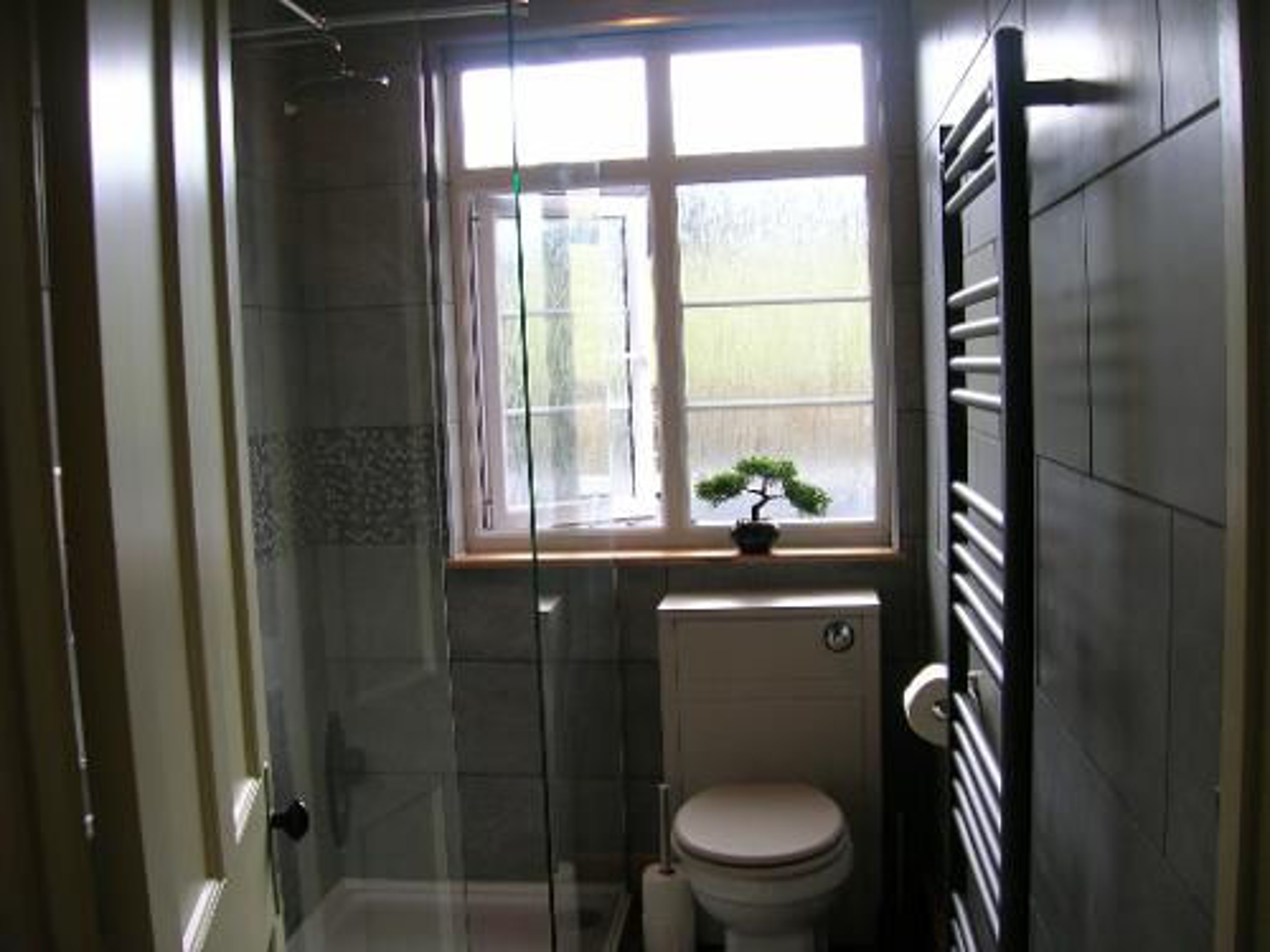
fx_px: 1247
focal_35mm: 34
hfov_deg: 54.0
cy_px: 476
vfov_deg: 41.8
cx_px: 635
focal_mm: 5.7
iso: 50
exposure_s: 1/40.4
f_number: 2.9
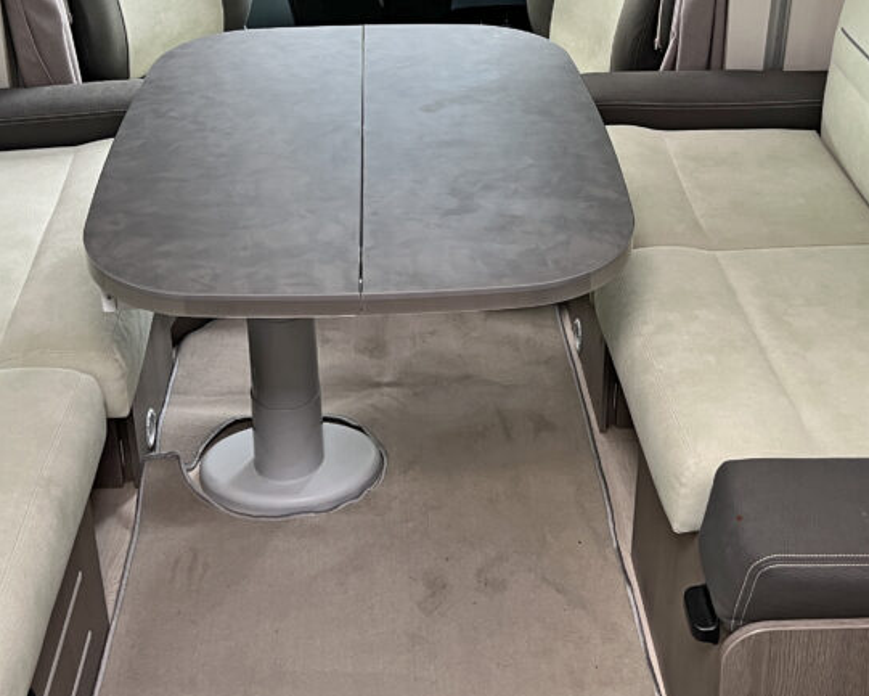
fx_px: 1235
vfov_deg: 30.4
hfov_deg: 38.8
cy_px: 103
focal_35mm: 48
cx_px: 410
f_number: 1.5
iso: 125
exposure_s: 1/95
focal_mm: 5.7
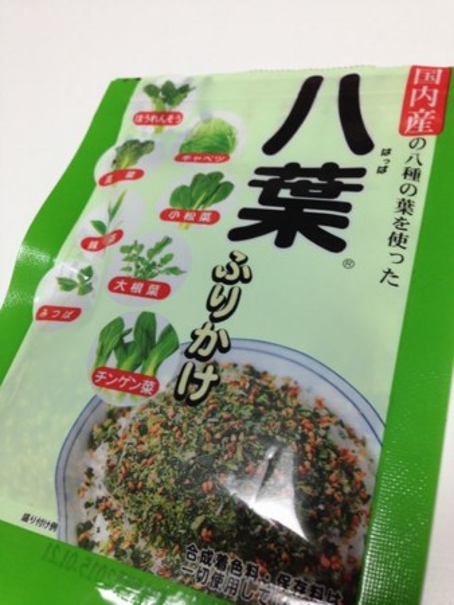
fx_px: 577
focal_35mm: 33
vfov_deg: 55.3
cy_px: 302
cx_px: 227
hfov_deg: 43.0
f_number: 2.4
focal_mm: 4.12
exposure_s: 1/20
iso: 80
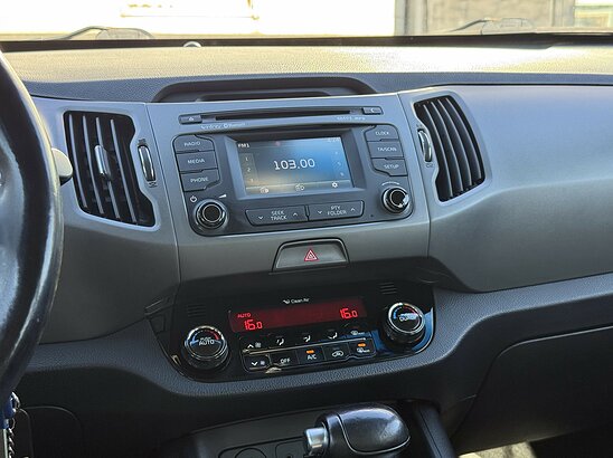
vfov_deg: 30.2
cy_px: 229
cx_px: 306
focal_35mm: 48
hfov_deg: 39.7
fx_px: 849
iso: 64
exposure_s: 1/123
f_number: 1.78
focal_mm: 6.76
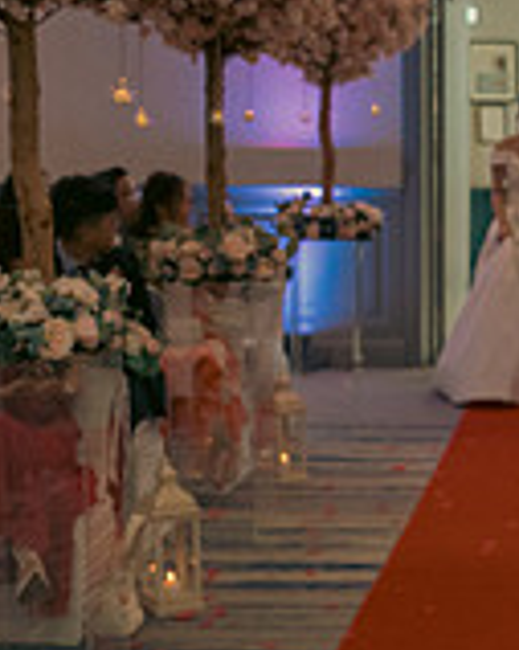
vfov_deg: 20.0
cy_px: 313
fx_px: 1845
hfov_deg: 15.4
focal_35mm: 96
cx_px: 642
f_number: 3.5
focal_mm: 28
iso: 2500
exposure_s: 1/160
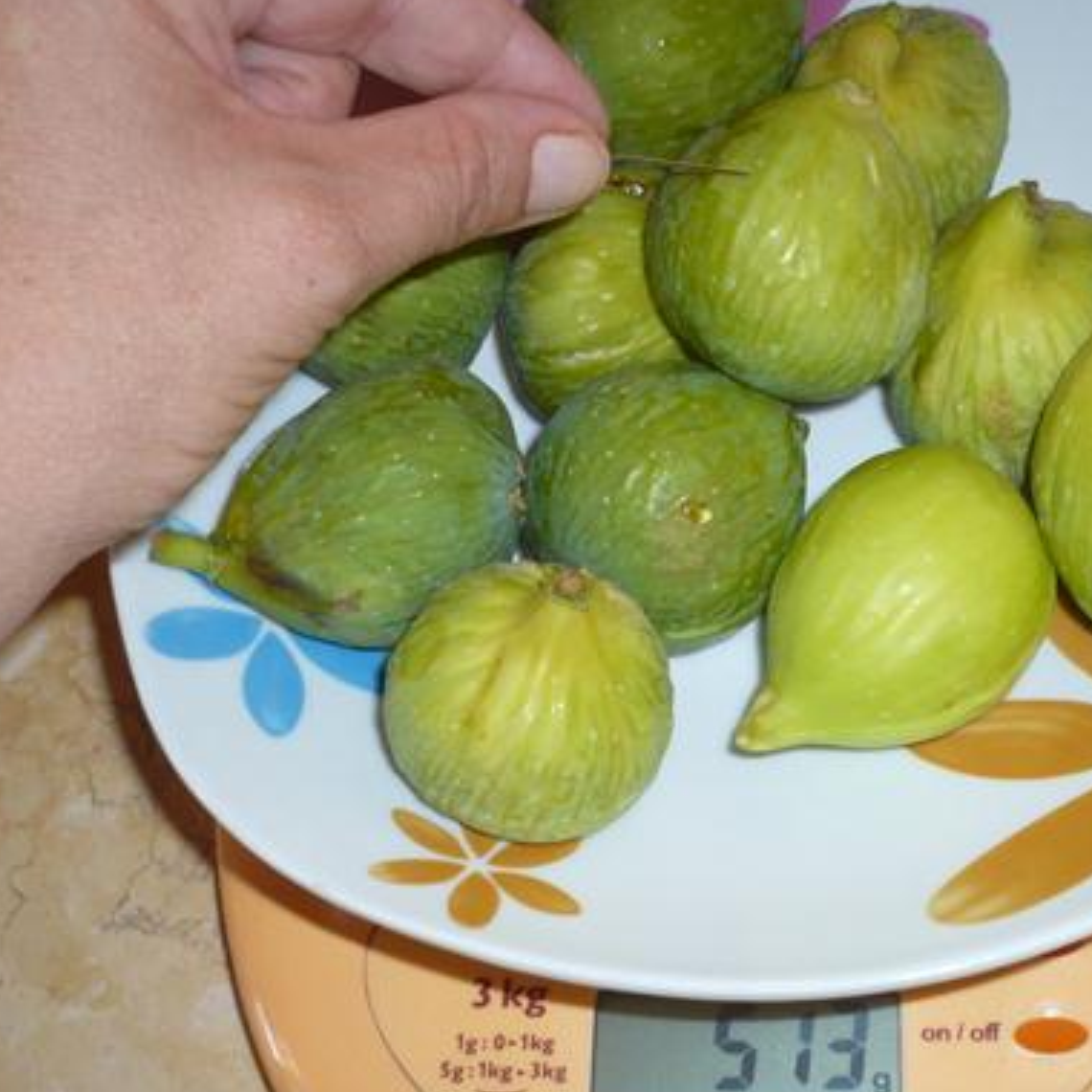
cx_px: 688
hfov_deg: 32.6
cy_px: 612
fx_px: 1856
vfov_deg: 32.8
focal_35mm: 52
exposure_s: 1/30
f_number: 2.8
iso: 100
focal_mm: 5.8
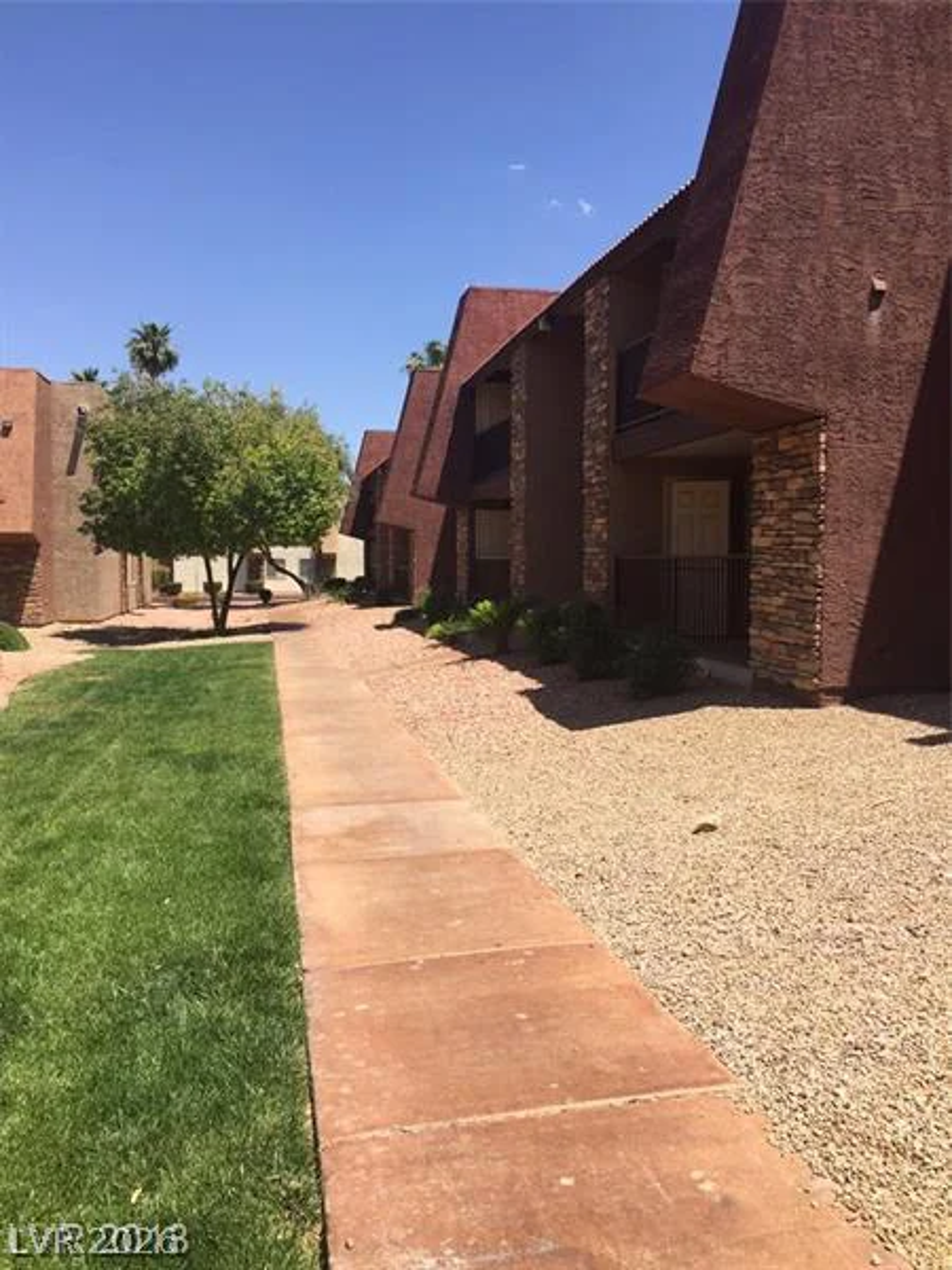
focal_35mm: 29
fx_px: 1063
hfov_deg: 48.2
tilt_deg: -3.8
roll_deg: -1.3
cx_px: 476
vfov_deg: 61.7
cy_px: 635
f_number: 2.2
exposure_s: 1/1647
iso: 32
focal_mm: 4.15
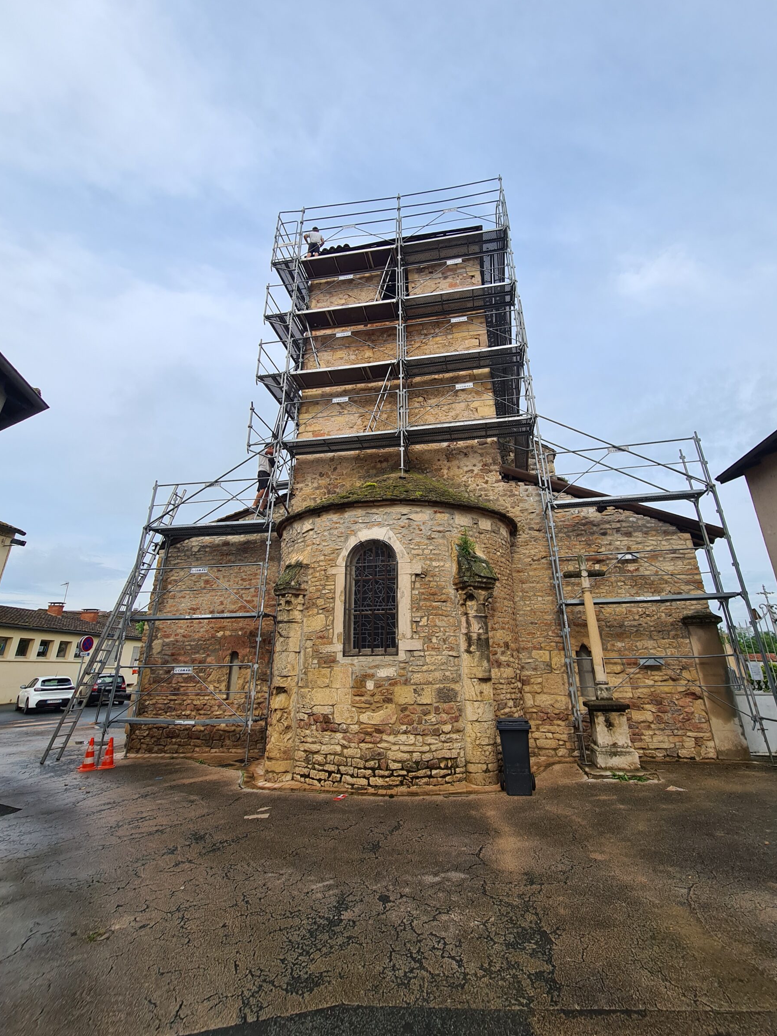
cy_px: 479
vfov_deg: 101.9
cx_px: 403
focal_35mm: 14
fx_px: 419
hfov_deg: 85.6
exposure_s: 1/1248
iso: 50
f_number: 2.2
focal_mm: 2.2
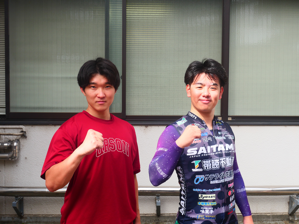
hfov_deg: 51.4
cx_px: 150
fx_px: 311
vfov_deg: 39.7
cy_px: 112
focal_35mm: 36
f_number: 6.3
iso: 200
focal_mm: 18
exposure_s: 1/250
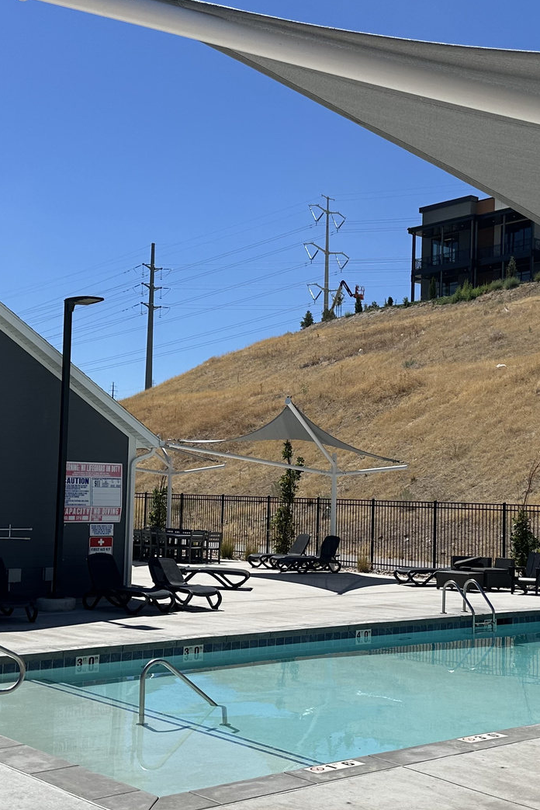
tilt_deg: +2.6
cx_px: 343
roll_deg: -1.8
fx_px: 1102
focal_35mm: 49
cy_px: 425
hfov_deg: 27.4
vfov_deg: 40.3
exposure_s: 1/8929
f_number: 1.78
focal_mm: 6.86
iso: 80
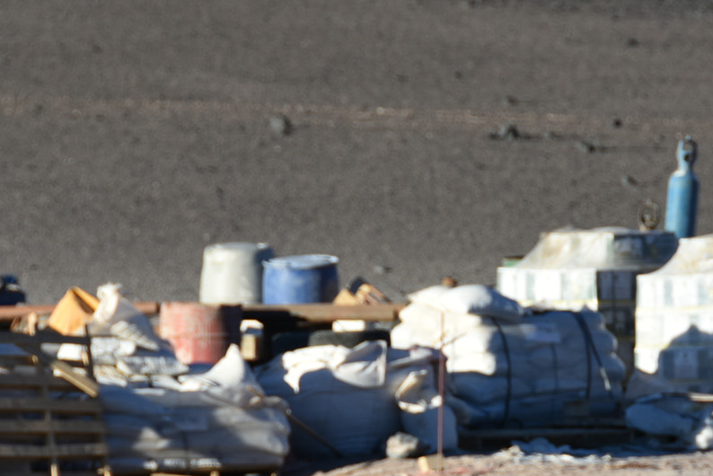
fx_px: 9193
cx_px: 575
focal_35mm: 464
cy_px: 301
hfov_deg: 4.4
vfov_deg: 3.0
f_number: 5.3
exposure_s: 1/400
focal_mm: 120
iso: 100
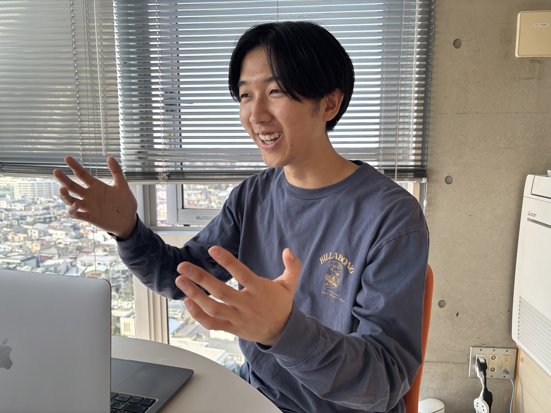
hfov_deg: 67.3
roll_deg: -0.4
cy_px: 206
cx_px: 276
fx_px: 414
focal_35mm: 26
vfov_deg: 53.1
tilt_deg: -8.4
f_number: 1.6
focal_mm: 5.96
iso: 50
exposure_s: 1/396
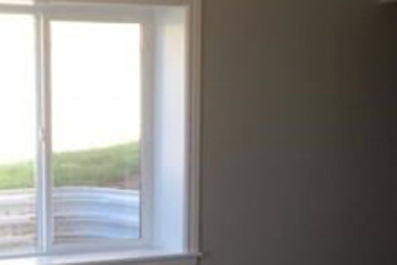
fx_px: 959
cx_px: 52
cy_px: 238
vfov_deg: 15.5
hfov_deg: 22.9
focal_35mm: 87
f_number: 2.2
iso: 40
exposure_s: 1/120
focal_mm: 4.15
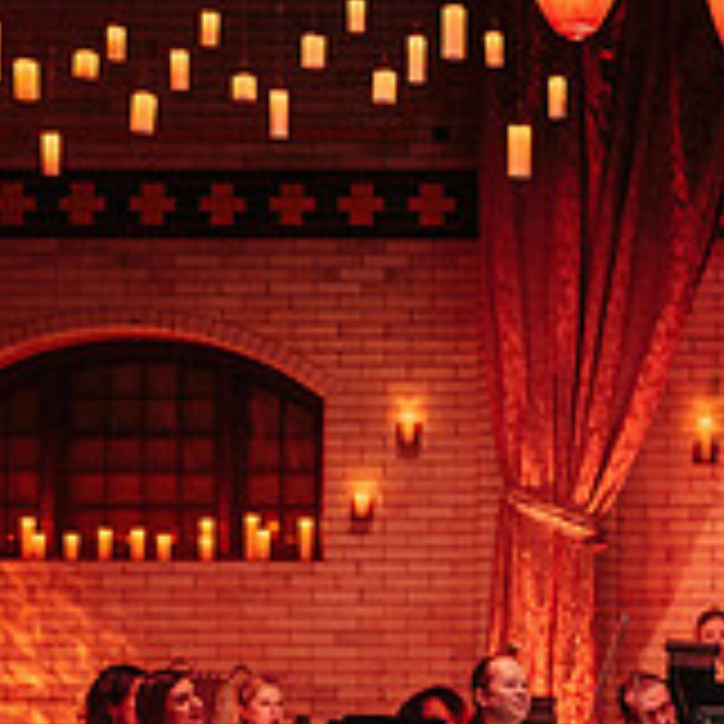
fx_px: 2532
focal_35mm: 107
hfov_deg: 15.7
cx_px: 871
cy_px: 677
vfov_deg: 16.0
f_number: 2.8
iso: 1600
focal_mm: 34
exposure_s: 1/80
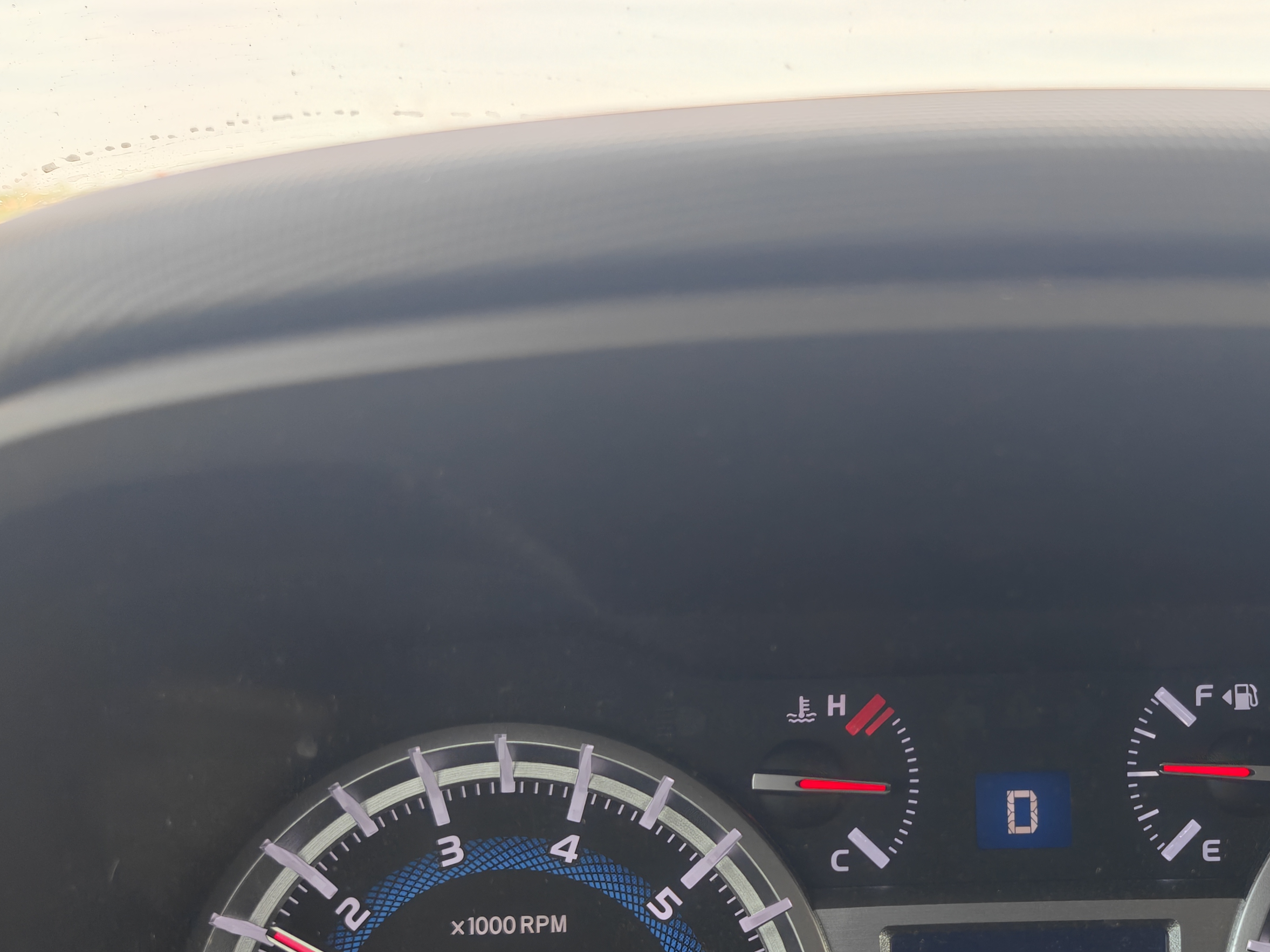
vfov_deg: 35.3
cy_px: 688
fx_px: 1467
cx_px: 943
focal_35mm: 40
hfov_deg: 45.3
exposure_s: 1/356
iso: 320
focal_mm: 6.06
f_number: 1.6
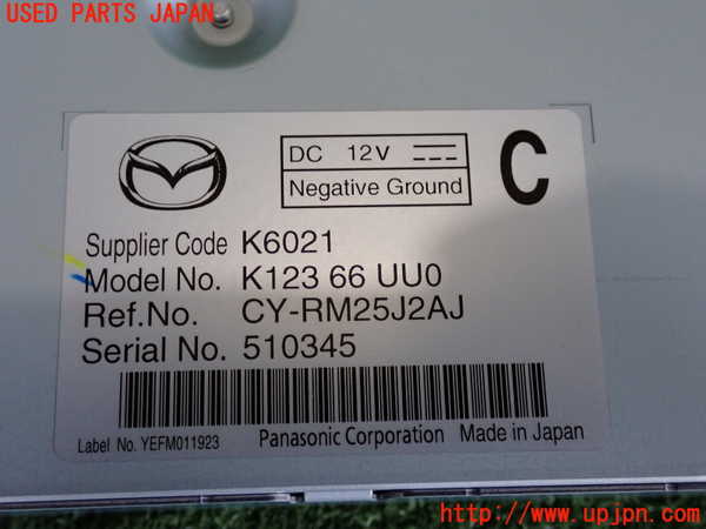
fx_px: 959
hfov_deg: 40.4
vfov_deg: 30.9
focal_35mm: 47
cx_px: 353
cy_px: 264
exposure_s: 1/125
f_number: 3.1
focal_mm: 8.4
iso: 500
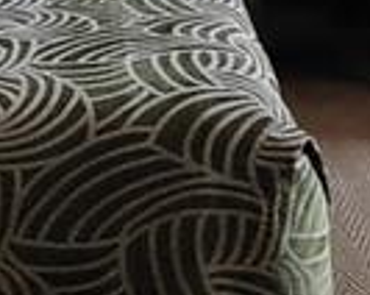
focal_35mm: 100
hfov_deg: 19.0
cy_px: -184
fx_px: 1093
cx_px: 78
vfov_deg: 14.1
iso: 338
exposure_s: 1/50
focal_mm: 1.42
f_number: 2.2
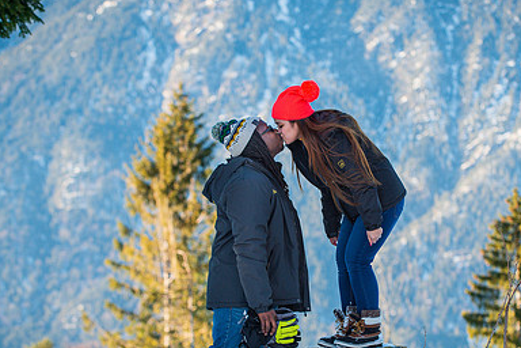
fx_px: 2663
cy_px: 243
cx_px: 315
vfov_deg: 7.5
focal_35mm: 184
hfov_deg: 11.2
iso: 200
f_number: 4.5
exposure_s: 1/320
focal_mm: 110
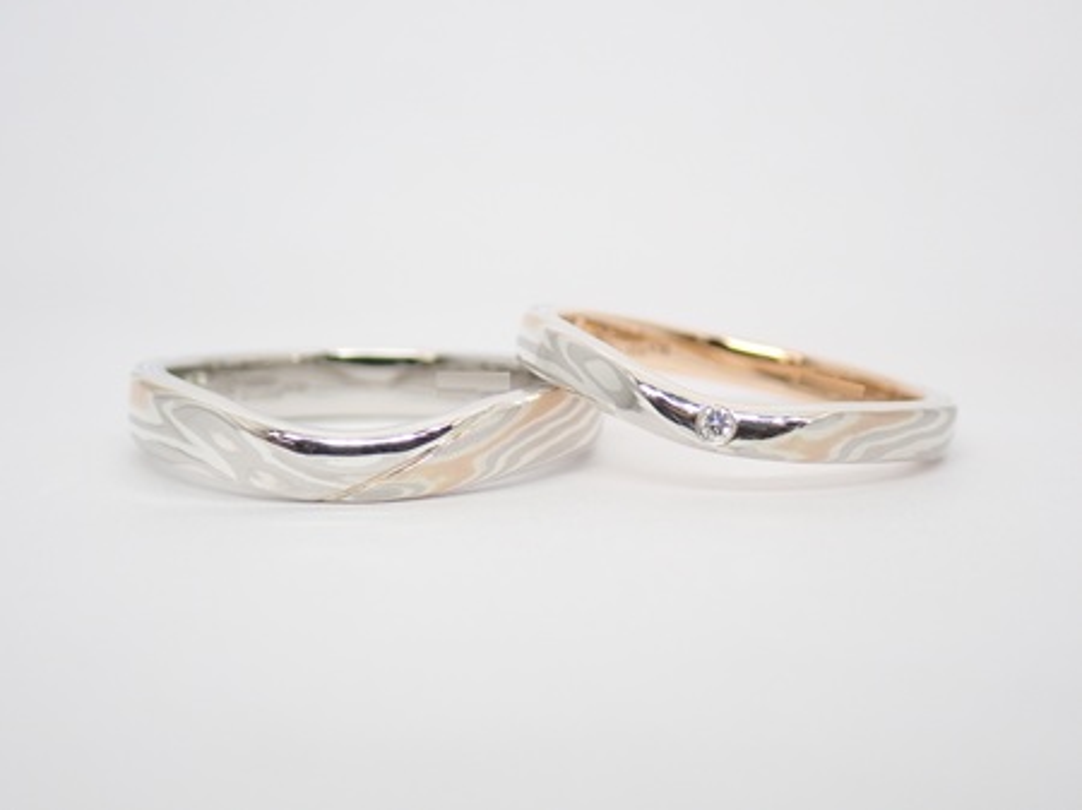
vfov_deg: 19.1
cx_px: 541
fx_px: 2406
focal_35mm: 77
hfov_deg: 25.3
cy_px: 405
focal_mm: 13.65
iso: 200
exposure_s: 1/100
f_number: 4.1
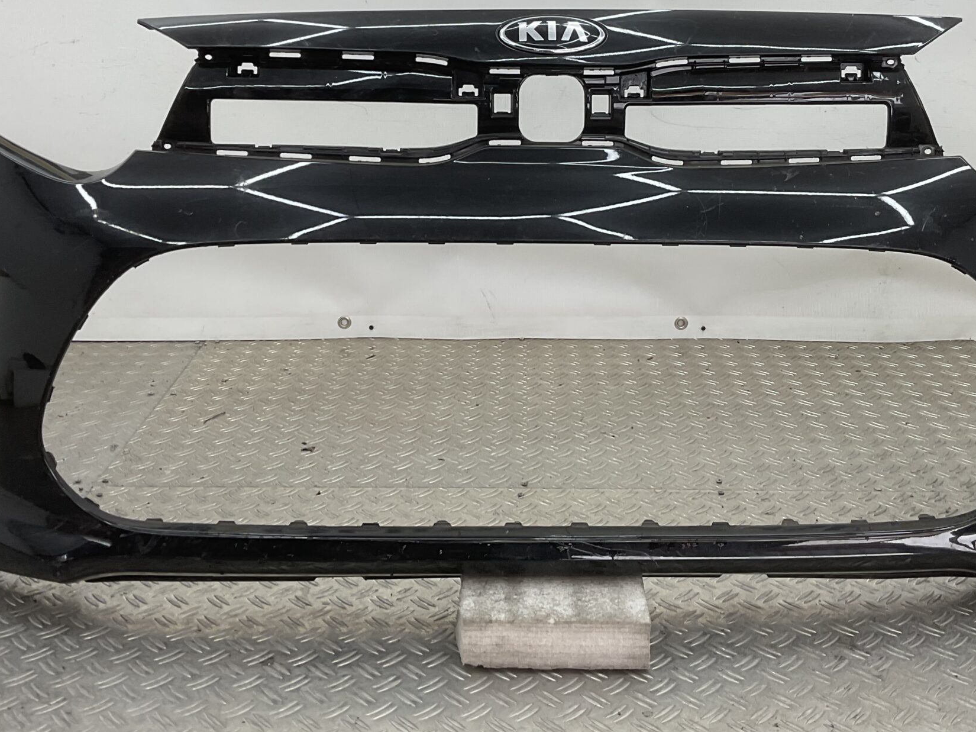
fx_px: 1269
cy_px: 189
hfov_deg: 42.1
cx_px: 518
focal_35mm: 45
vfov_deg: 31.6
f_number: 1.8
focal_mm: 3
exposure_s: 1/100
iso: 16
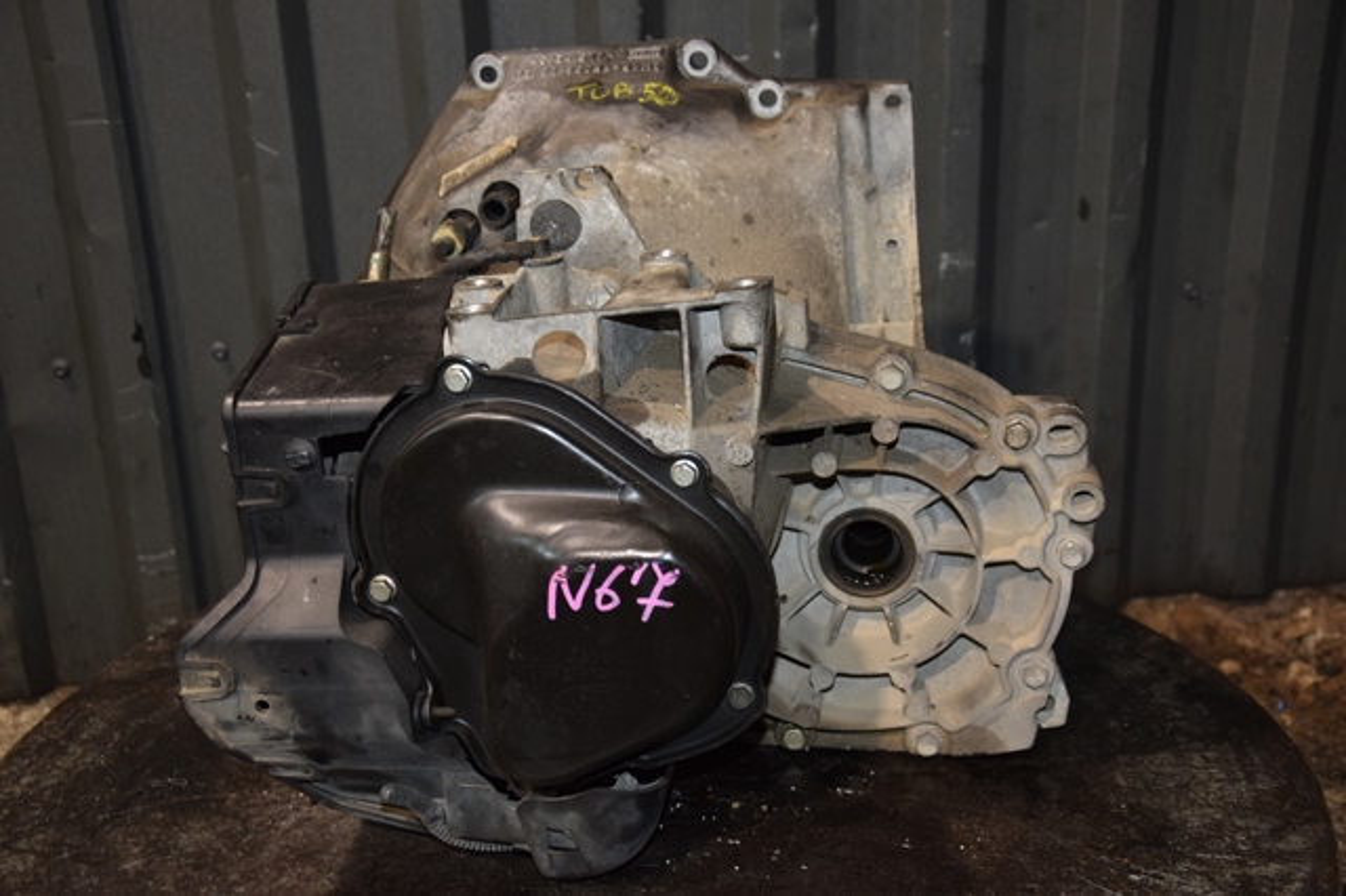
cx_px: 673
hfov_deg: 38.9
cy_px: 448
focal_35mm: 51
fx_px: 1906
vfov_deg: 26.5
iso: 800
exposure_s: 1/60
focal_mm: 34
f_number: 5
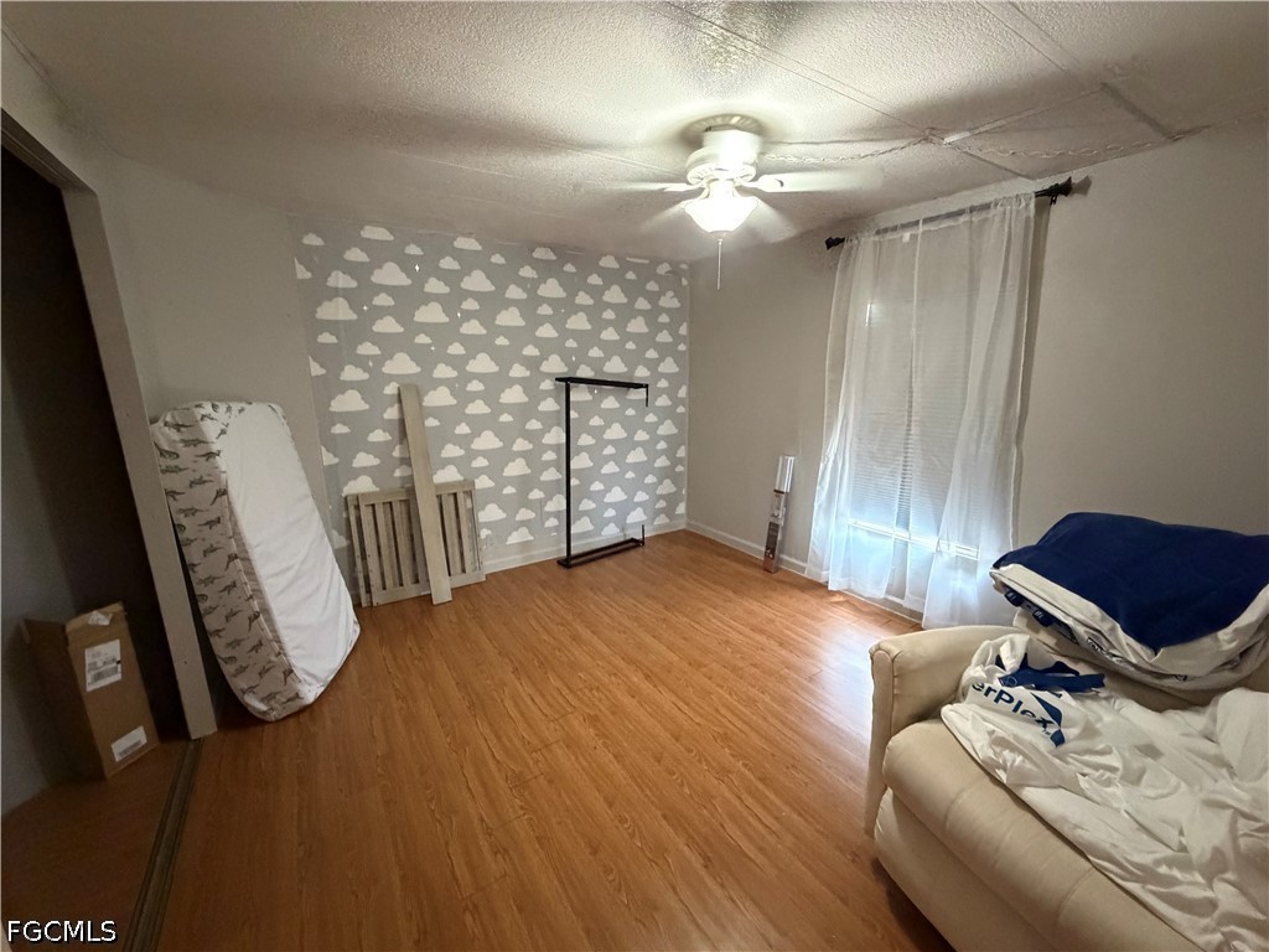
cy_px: 476
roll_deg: +1.3
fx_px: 513
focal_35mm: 14
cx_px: 634
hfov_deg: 102.1
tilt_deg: -12.9
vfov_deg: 85.7
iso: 1250
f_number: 2.2
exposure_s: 1/60
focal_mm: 2.22
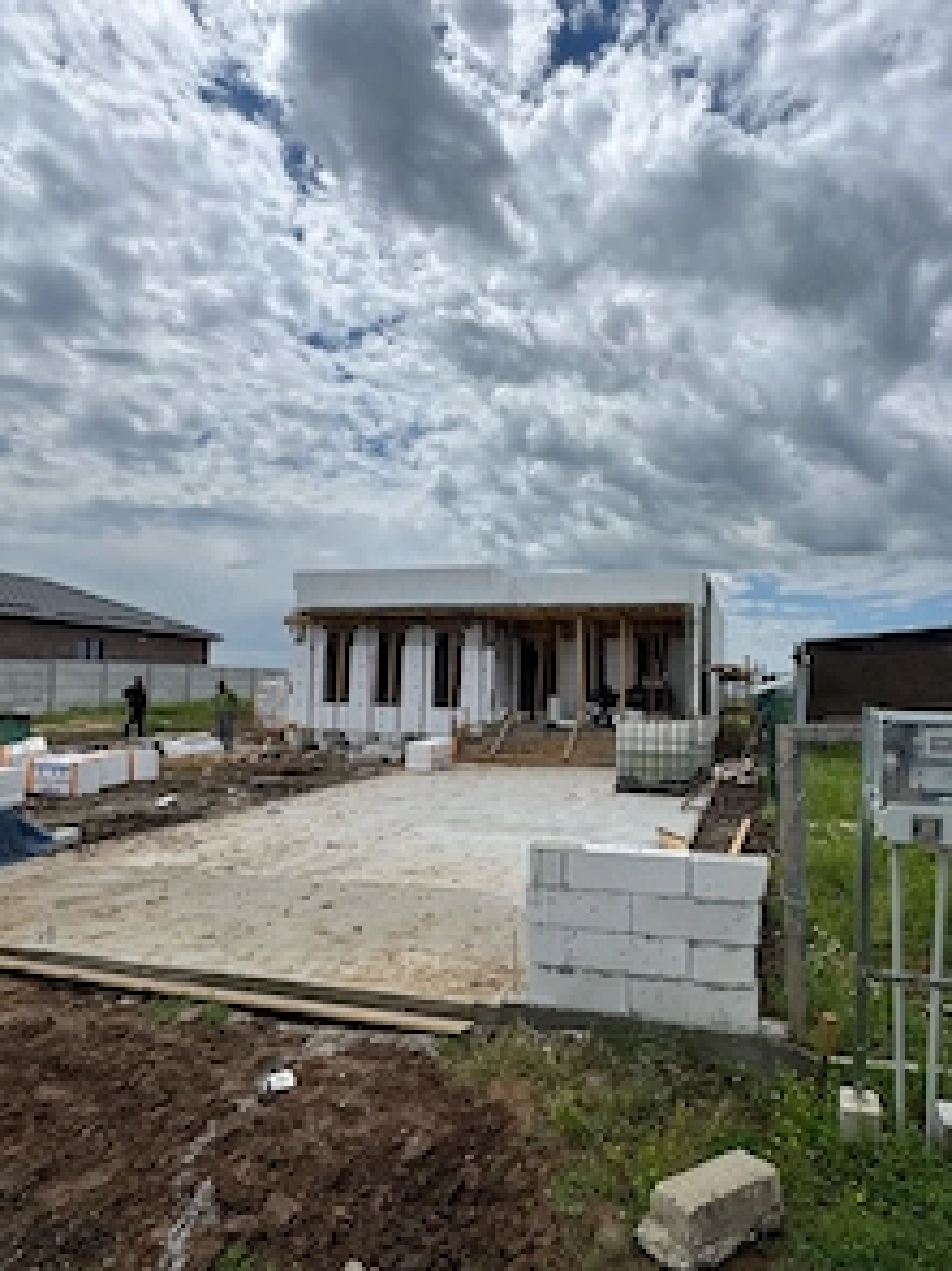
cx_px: 612
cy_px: 651
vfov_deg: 84.7
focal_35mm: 19
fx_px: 697
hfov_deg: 67.3
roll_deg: -1.1
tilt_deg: +4.4
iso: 40
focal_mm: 2.22
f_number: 2.2
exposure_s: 1/4630
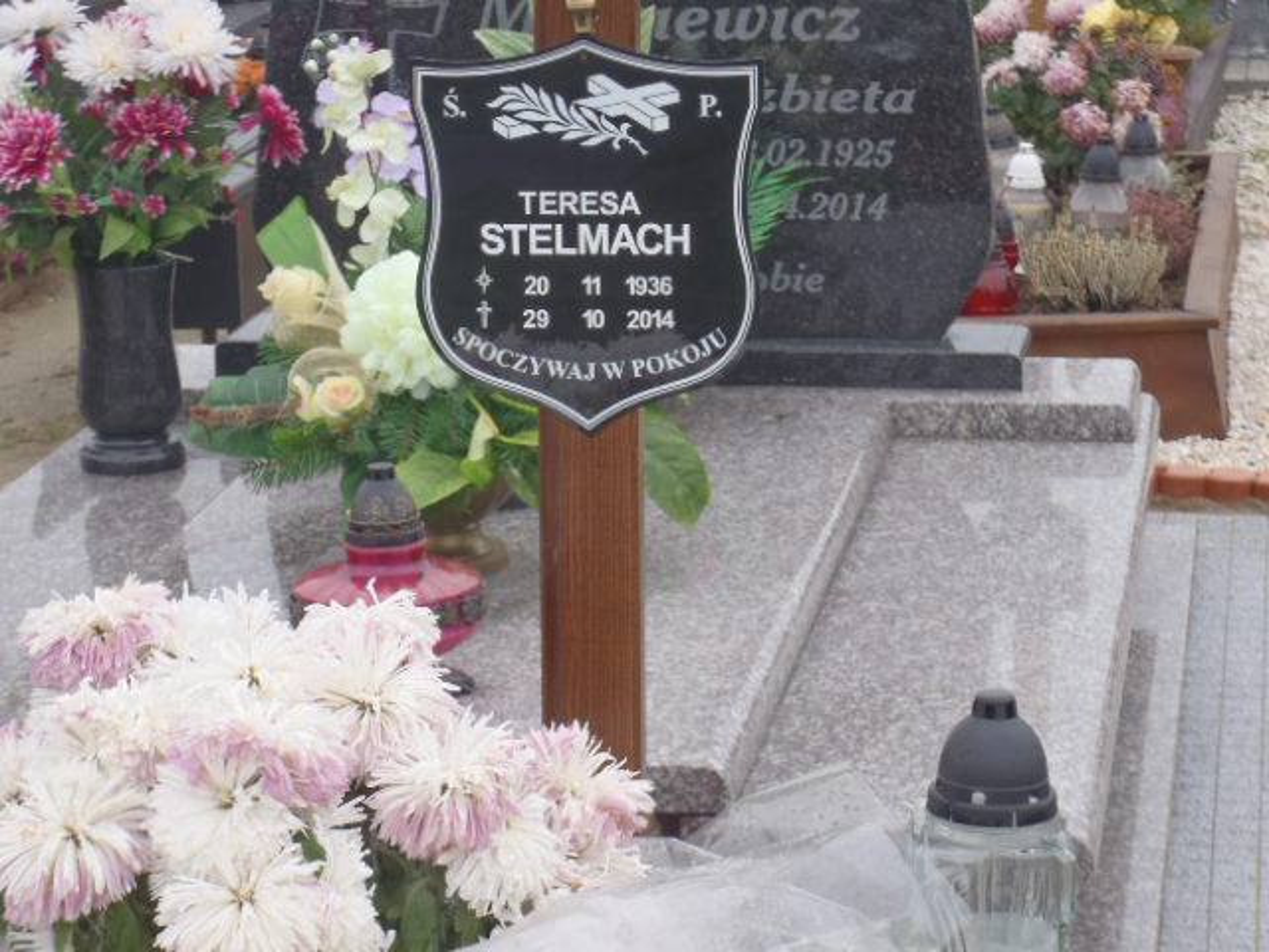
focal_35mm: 102
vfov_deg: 14.5
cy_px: 476
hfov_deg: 19.3
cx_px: 634
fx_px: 3739
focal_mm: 18.2
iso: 125
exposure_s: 1/100
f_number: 5.1
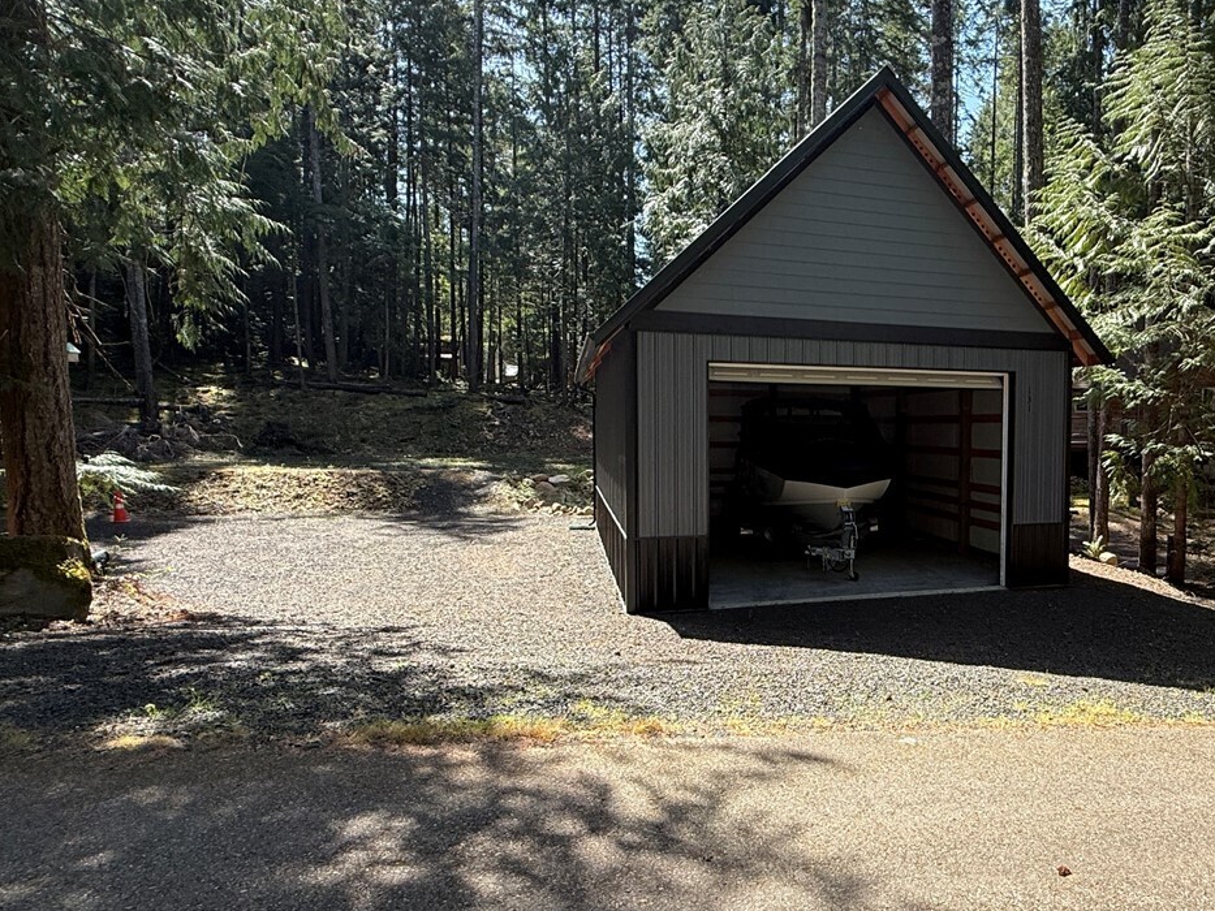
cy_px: 465
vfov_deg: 56.8
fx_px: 842
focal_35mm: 24
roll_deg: -0.2
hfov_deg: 68.1
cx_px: 875
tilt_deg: -1.7
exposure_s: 1/381
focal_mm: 2.22
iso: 50
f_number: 2.2
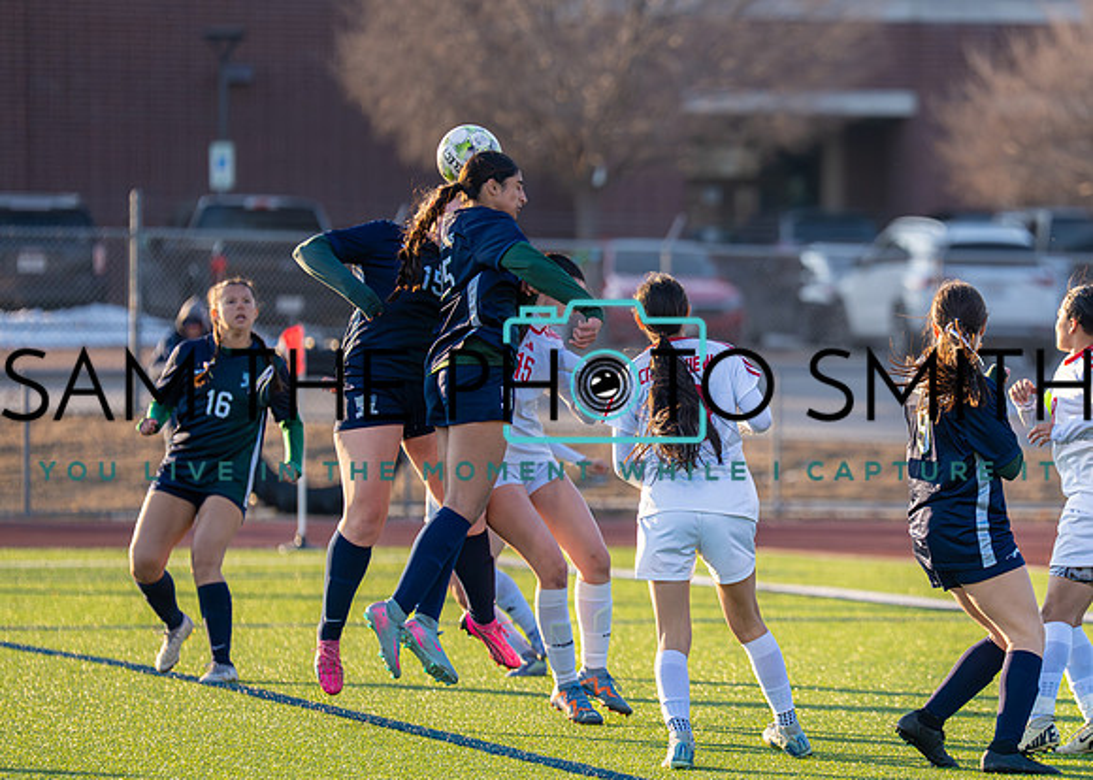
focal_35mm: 282
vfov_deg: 5.1
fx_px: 8748
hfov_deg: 7.1
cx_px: 850
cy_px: 421
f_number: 2.8
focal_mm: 178
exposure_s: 1/2500
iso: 400
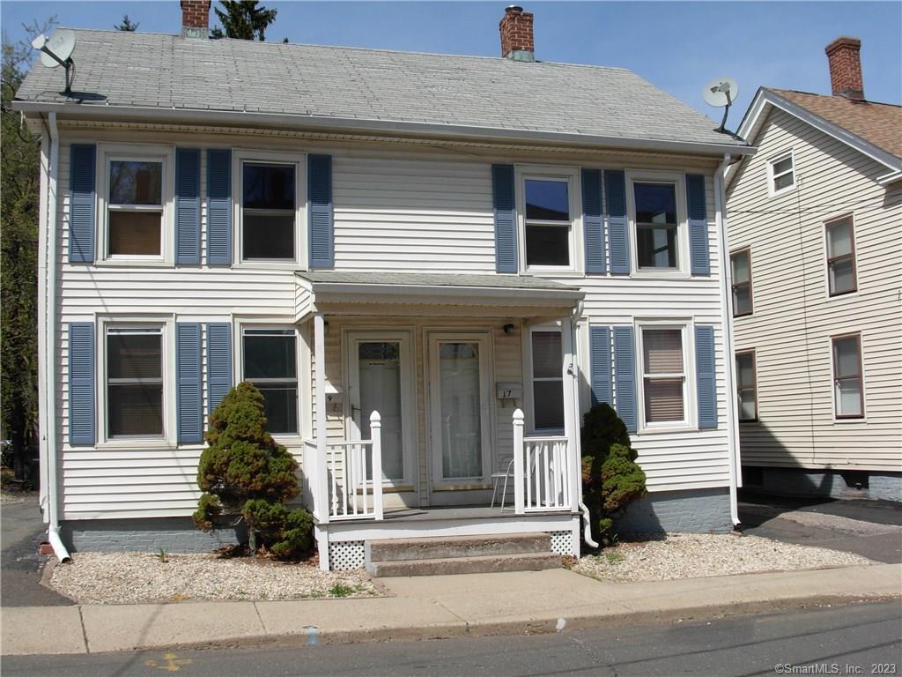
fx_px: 990
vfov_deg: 37.7
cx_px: 451
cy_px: 338
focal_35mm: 38
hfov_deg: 49.0
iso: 79
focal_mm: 6.3
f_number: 4.9
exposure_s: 1/645
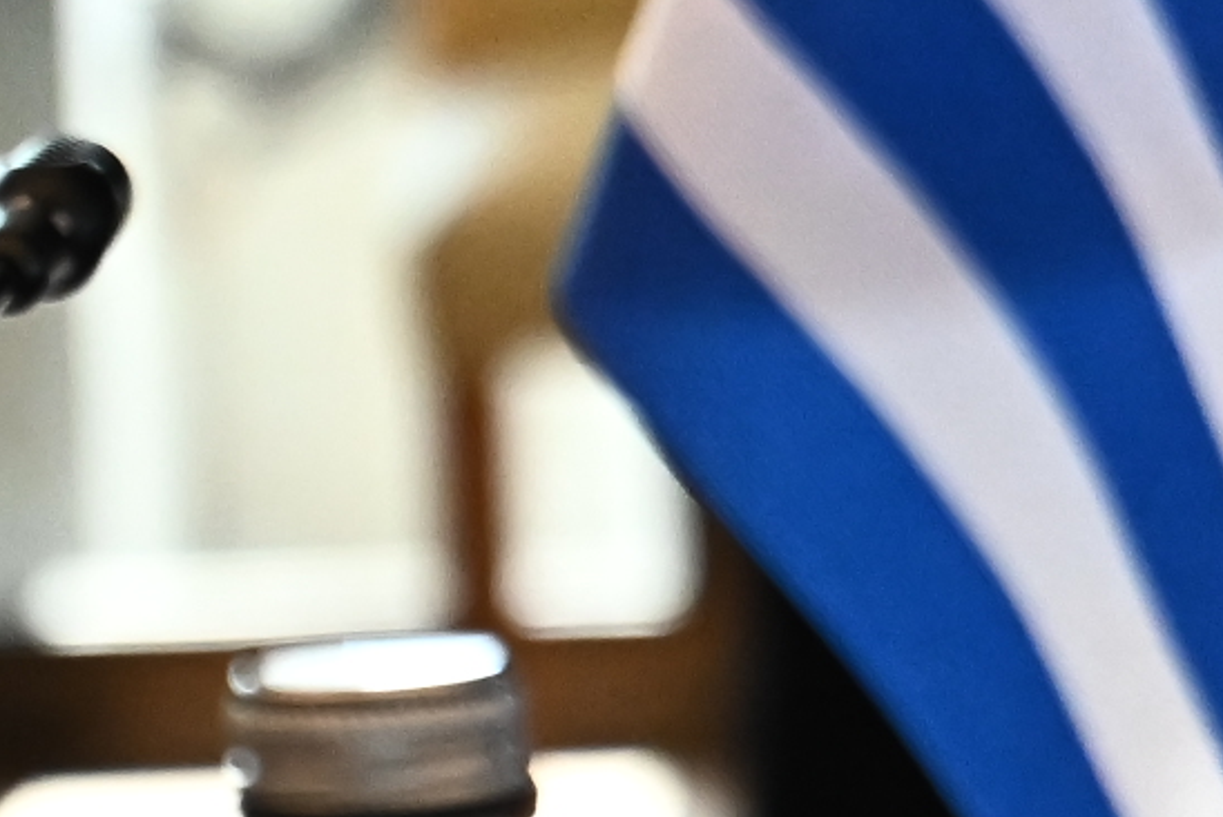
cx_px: 2067
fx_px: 13426
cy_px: -103
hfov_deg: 5.2
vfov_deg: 3.5
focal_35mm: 395
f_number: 4
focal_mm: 63
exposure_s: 1/500
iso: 2500
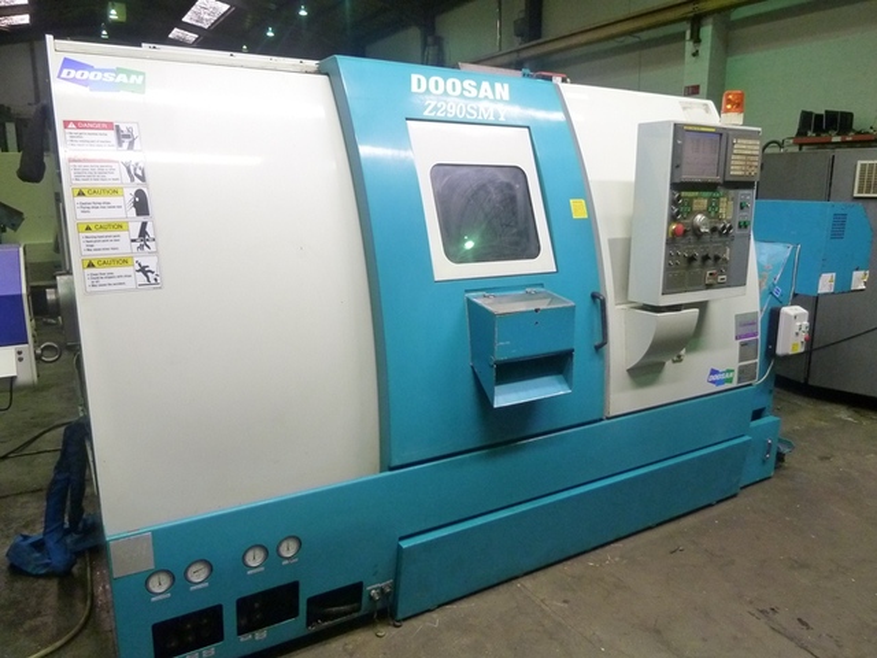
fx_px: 633
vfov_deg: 54.9
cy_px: 329
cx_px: 438
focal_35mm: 25
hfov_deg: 69.4
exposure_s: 1/25
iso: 400
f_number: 3.3
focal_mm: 4.1
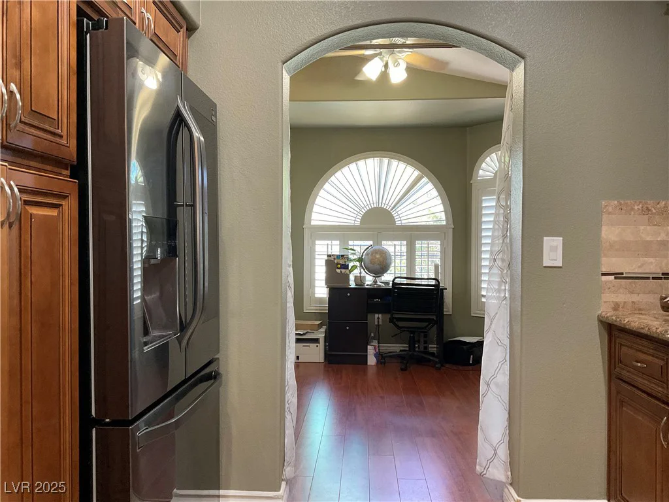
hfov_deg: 61.7
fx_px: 560
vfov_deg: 48.2
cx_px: 334
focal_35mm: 29
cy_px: 251
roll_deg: -0.2
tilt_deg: -0.7
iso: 160
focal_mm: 3
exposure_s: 1/60
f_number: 1.8
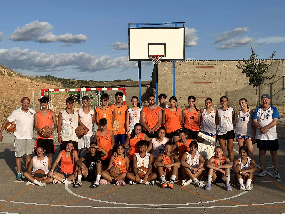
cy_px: 107
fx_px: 395
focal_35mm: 48
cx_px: 142
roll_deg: +0.5
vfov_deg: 30.3
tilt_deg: -1.6
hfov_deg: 39.7
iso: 64
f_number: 1.78
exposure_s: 1/5556
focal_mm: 6.86
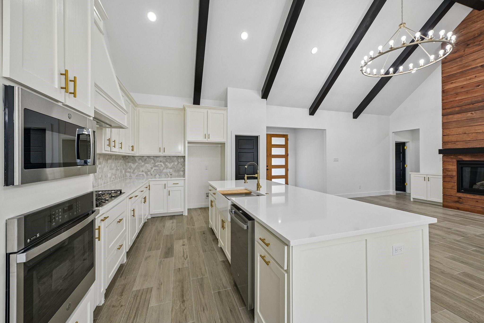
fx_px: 188
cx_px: 242
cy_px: 162
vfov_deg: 81.2
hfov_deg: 104.3
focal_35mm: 14
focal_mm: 14
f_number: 8
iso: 400
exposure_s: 1/40
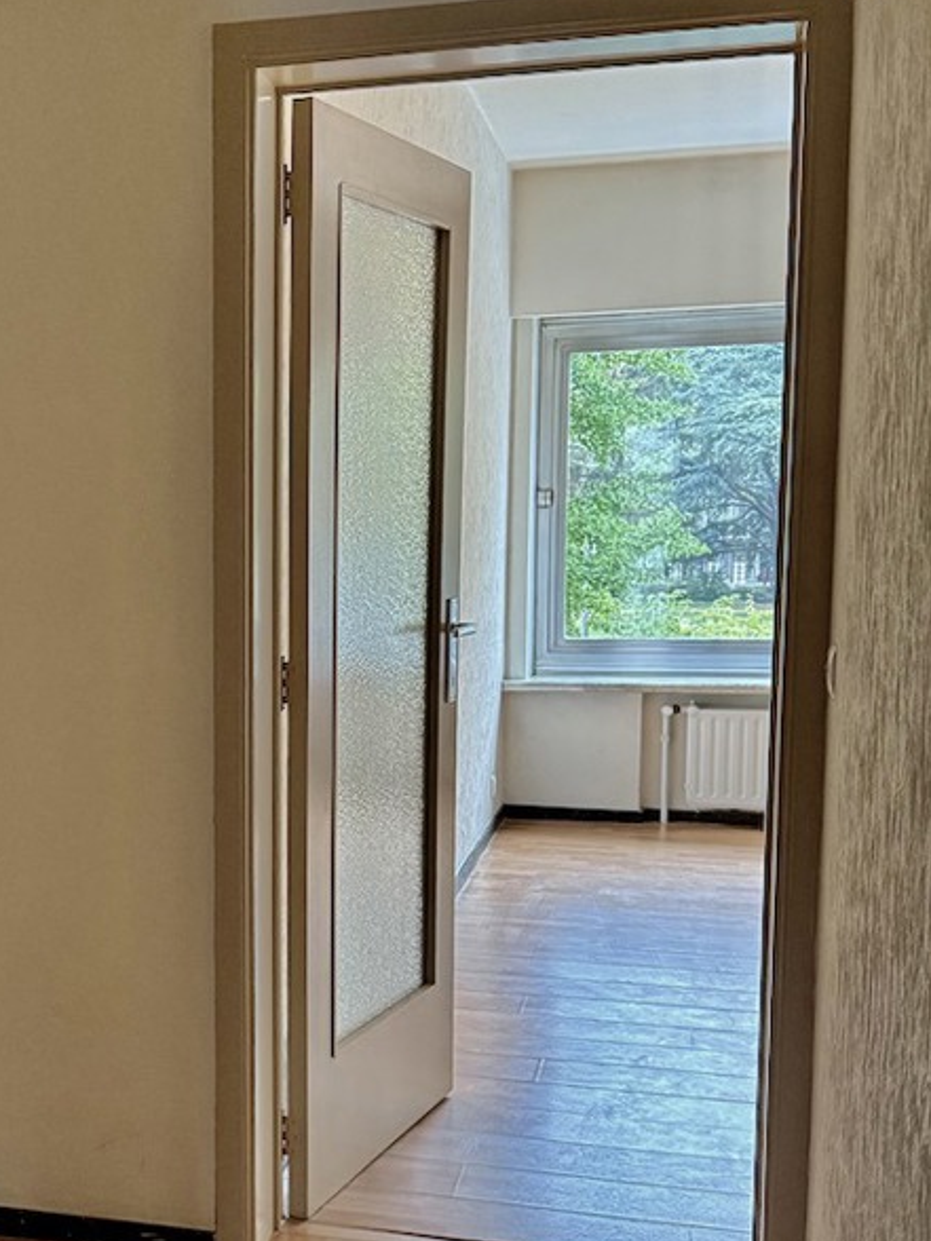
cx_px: 144
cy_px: 730
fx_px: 1757
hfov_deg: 28.8
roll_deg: +0.5
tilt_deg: -6.3
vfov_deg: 38.8
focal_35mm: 49
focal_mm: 6.76
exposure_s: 1/50
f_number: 1.78
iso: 500
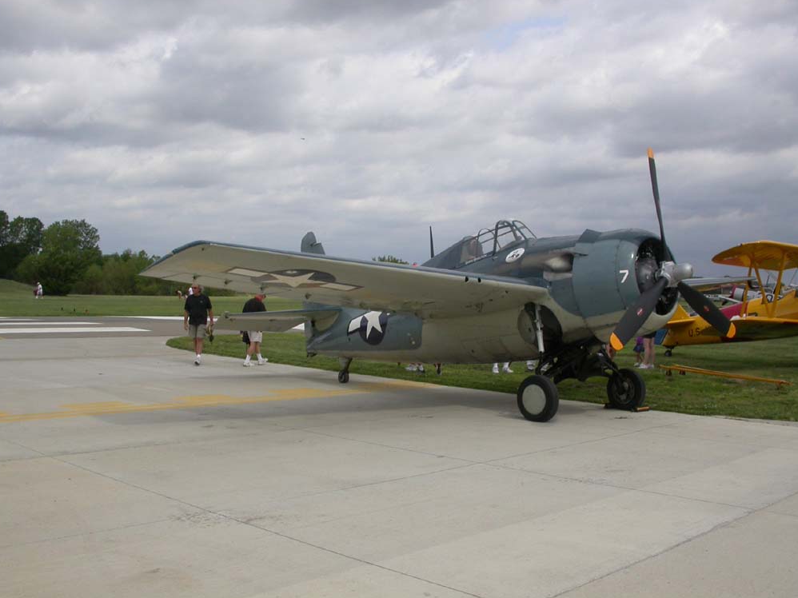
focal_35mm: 39
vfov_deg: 36.8
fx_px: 899
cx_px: 397
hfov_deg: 47.9
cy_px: 298
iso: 100
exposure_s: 1/346
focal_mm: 7.85
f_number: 7.5
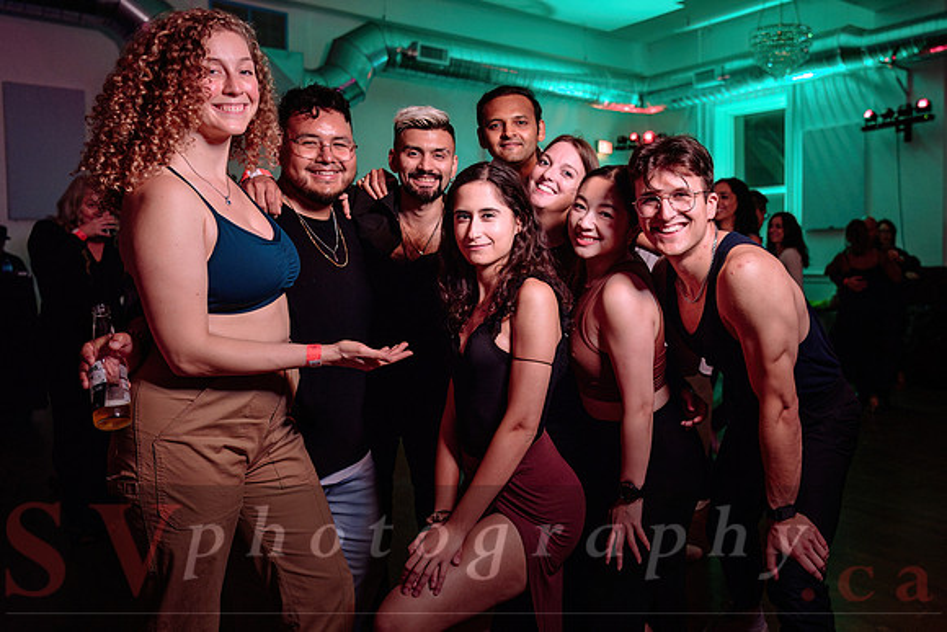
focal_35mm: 31
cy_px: 302
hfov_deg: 58.9
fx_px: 820
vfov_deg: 42.1
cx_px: 615
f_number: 3.2
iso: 800
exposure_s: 1/100
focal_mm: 24
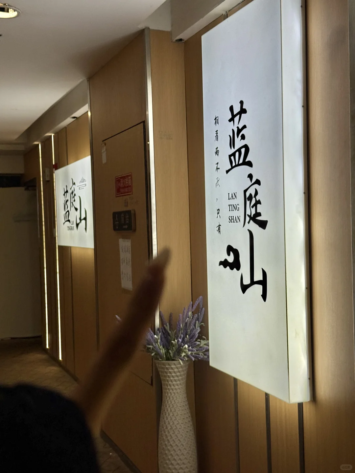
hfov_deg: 30.3
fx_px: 656
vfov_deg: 39.7
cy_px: 236
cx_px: 178
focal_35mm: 48
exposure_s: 1/368
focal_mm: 6.76
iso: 64
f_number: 1.78
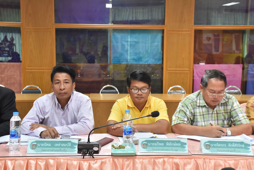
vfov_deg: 25.8
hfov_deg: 37.9
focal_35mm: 52
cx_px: 127
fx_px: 370
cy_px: 85
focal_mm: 35
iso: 2000
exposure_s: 1/125
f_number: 5.6
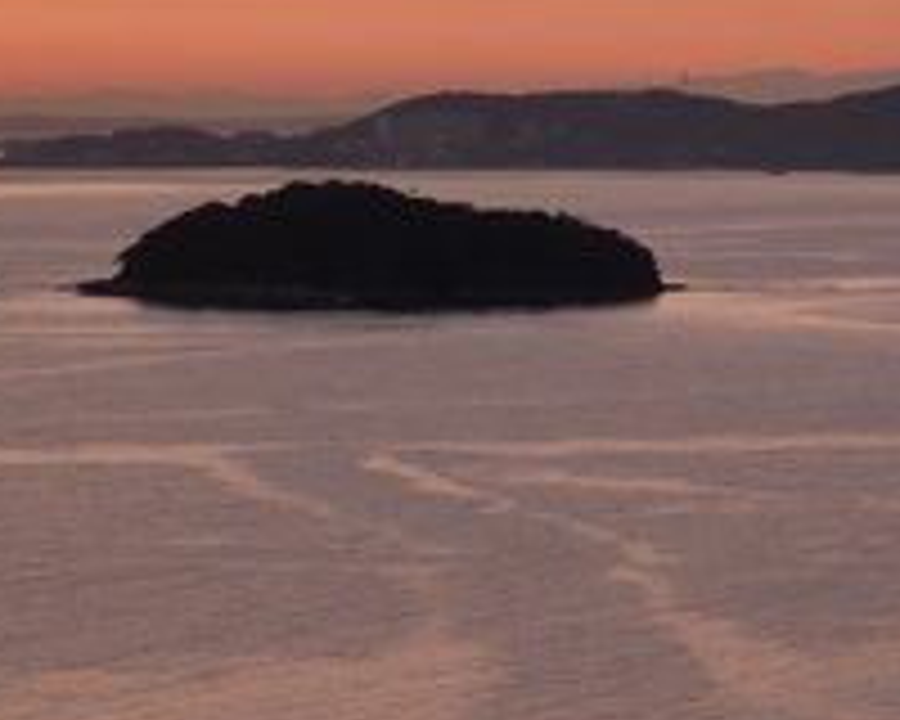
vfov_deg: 8.8
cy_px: 376
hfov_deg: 10.6
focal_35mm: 176
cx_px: 1318
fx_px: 4688
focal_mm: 30
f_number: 4.9
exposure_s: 1/60
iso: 250
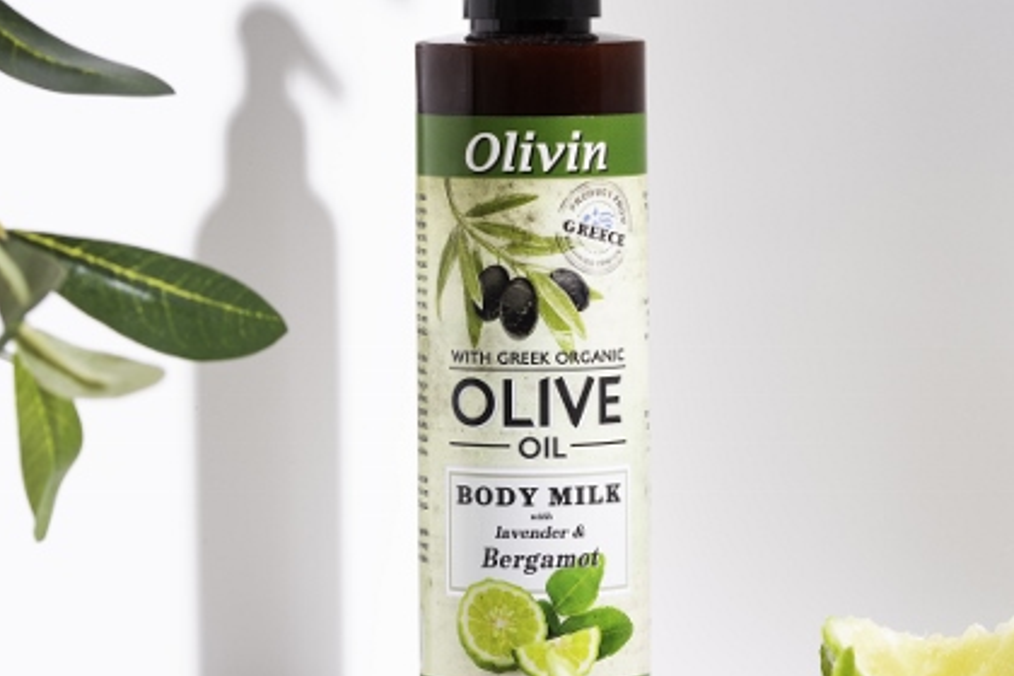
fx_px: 5098
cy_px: 217
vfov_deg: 7.6
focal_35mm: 181
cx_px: 690
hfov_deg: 11.3
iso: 100
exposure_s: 1/500
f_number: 8
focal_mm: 95
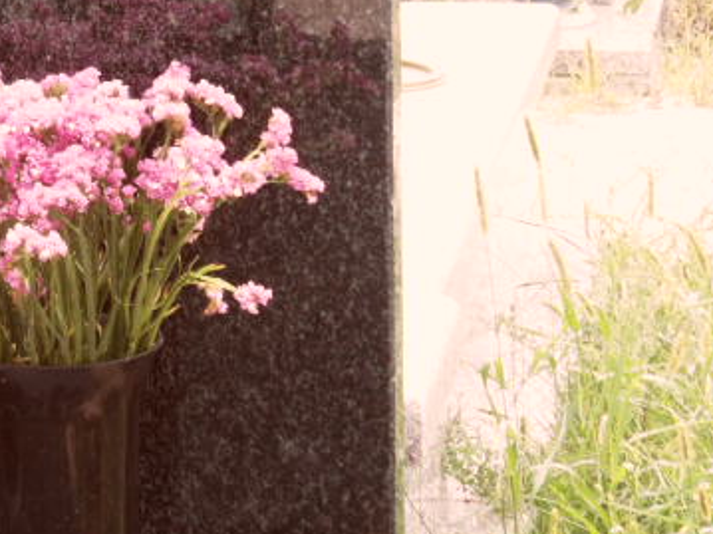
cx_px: -274
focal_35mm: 171
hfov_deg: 11.2
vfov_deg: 8.6
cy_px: 24
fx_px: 3521
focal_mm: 10.3
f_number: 4
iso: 100
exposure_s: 1/90
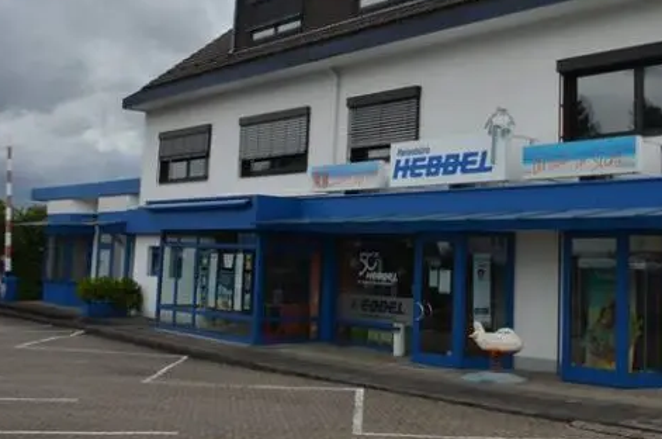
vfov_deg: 29.9
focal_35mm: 44
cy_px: 112
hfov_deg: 43.2
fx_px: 807
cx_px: 498
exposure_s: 1/250
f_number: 8
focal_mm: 18
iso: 140
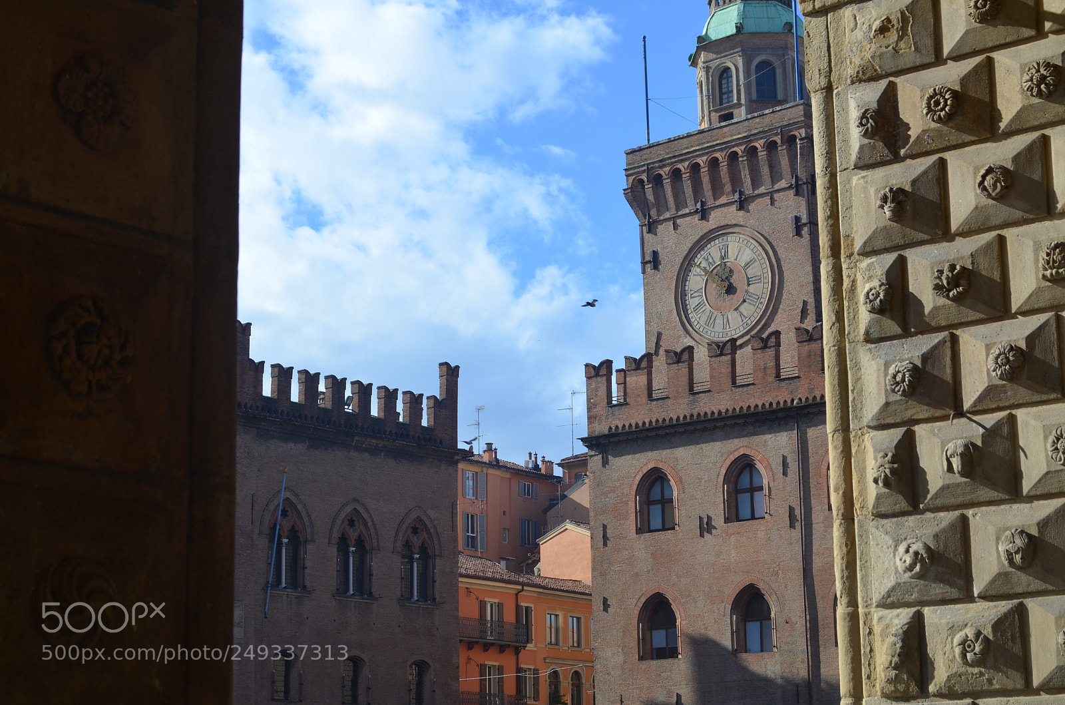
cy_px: 352
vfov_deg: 19.6
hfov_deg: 29.3
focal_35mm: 69
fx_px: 2037
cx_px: 532
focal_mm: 46
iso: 110
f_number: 8
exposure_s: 1/250
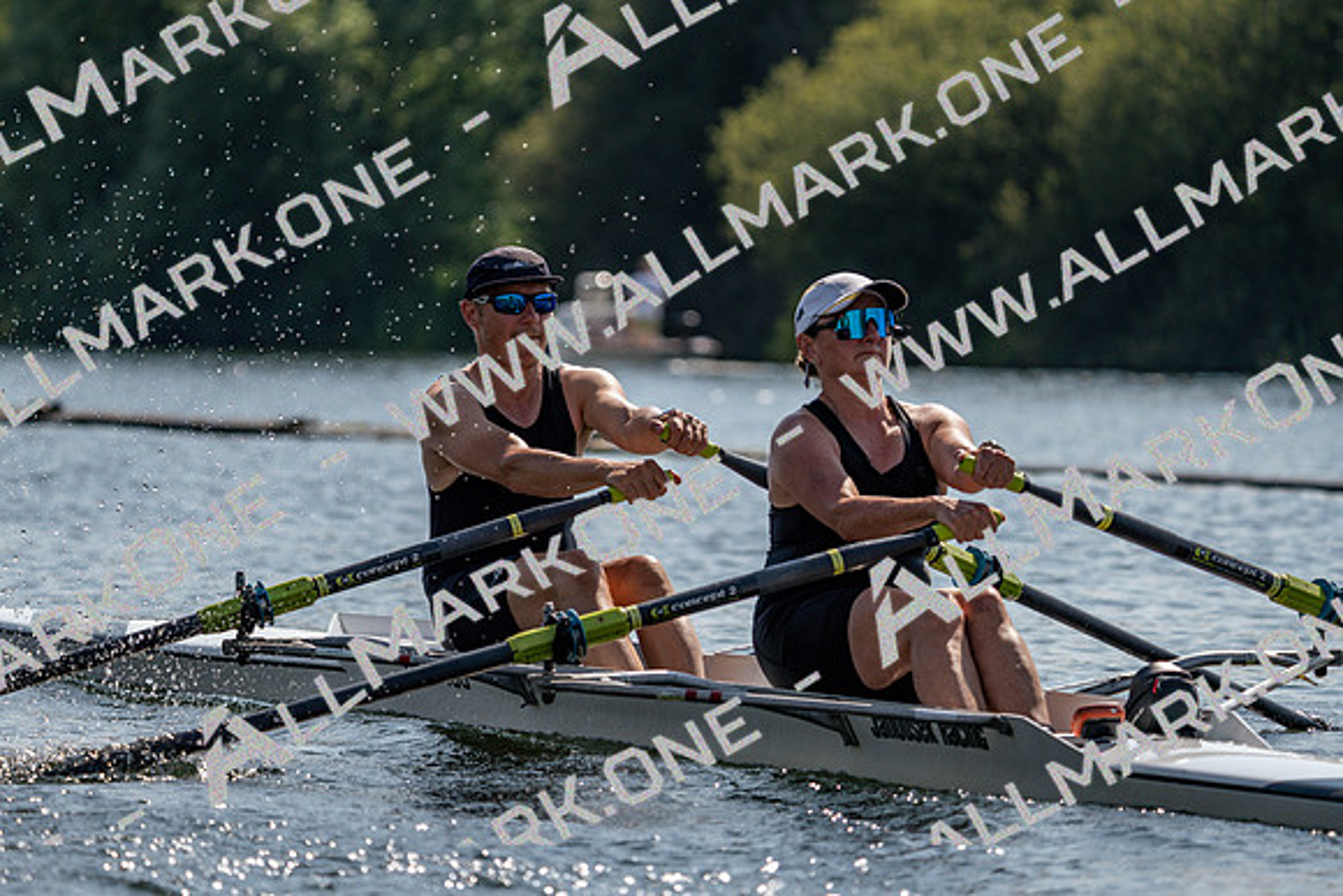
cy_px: 448
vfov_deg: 5.5
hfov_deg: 8.2
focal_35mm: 250
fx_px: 9328
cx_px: 672
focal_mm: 250
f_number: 5.6
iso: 125
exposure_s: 1/1600
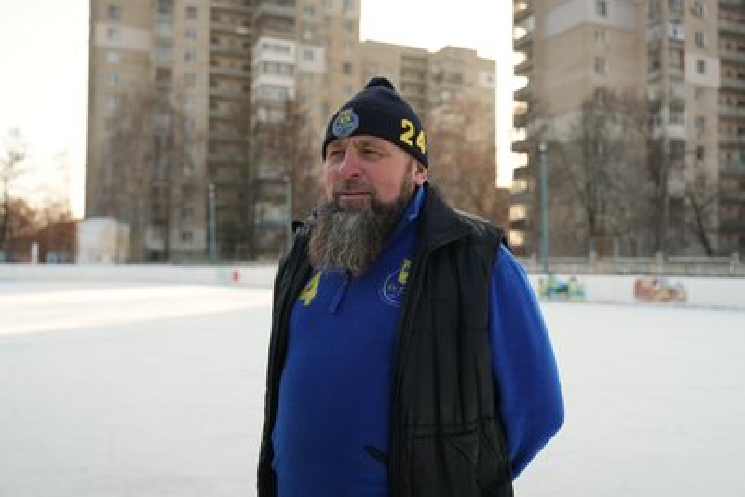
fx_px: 621
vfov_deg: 43.6
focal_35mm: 30
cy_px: 248
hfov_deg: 61.9
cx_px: 372
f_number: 2.8
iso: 500
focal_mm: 30
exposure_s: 1/200
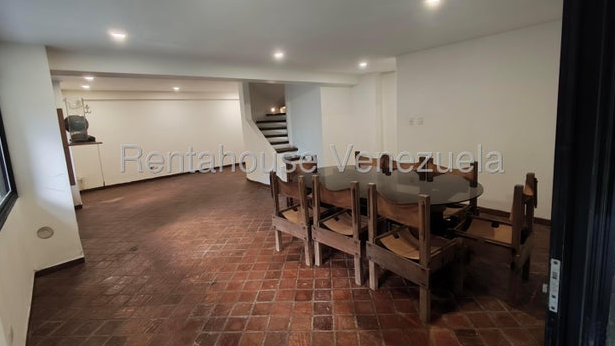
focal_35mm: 17
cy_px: 159
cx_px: 312
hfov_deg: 95.9
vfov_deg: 63.8
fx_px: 277
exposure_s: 1/12.5
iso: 320
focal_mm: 1.65
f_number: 2.2
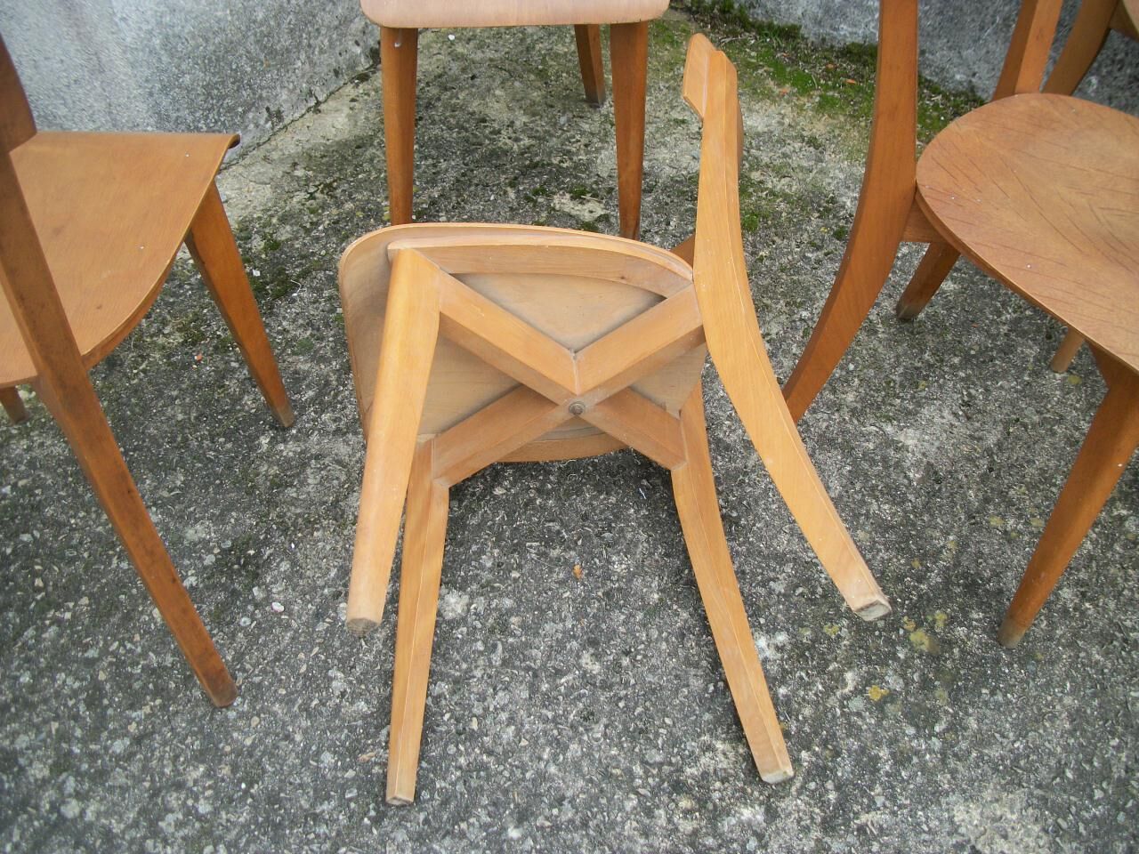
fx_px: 1053
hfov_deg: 56.8
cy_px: 427
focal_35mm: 32
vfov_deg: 44.2
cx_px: 570
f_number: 2.9
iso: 80
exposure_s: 1/60
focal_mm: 5.7
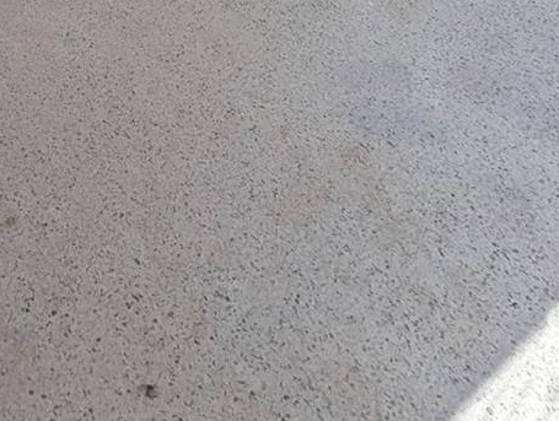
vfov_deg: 24.3
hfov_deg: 40.5
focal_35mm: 42
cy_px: -254
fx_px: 679
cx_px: 32
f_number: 1.7
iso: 51
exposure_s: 1/915
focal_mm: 2.02
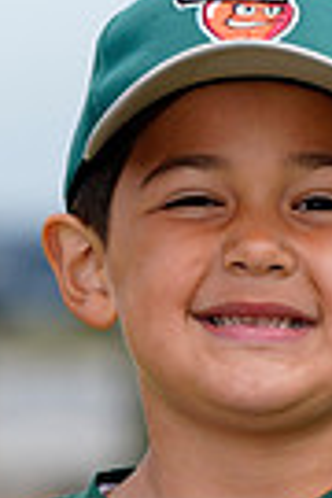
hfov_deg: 2.1
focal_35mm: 648
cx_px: 231
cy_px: 550
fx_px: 8963
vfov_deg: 3.2
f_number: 4.5
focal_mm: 151
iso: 50
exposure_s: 1/320
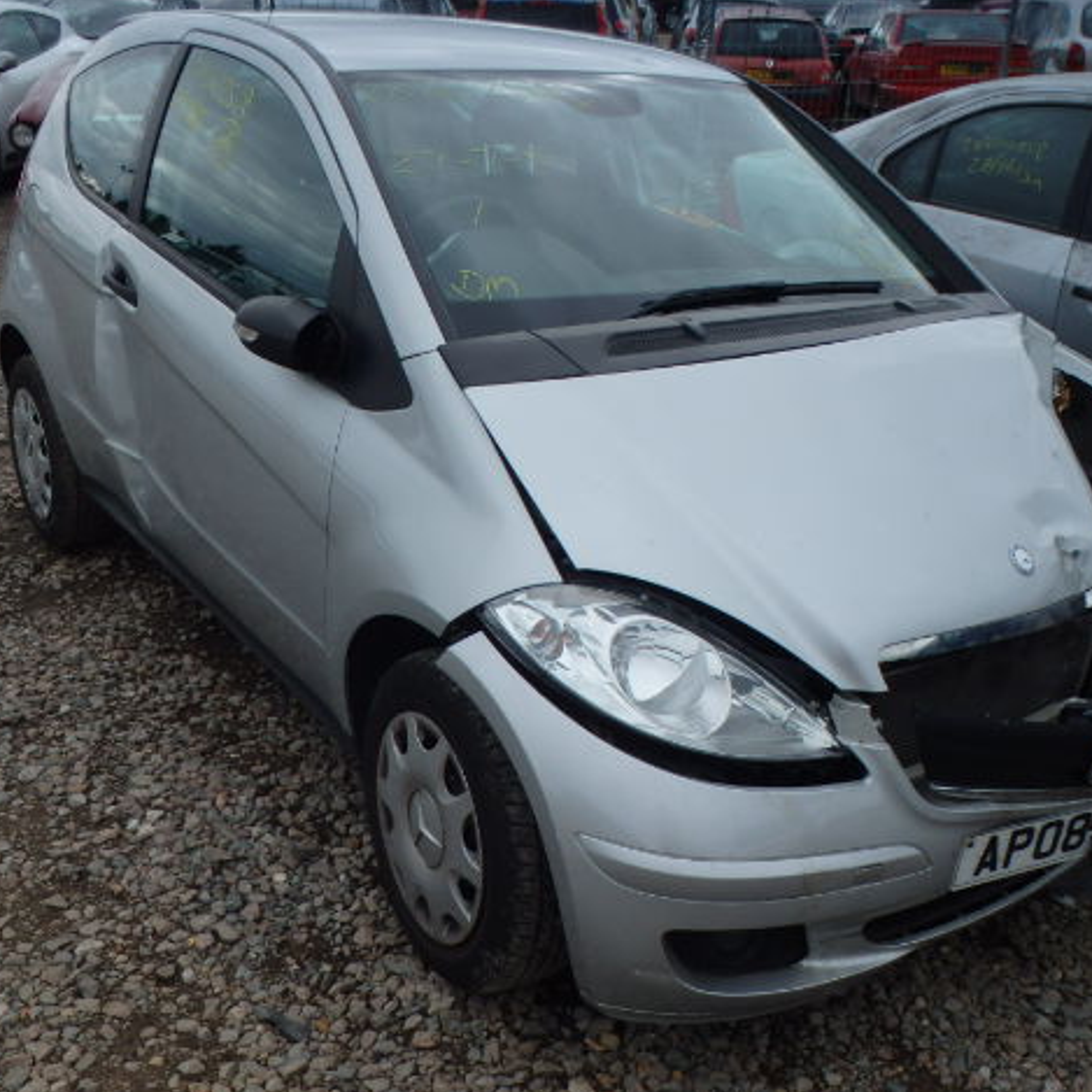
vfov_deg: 40.9
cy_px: 549
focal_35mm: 41
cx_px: 636
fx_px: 1463
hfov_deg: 40.8
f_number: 4.4
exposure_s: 1/500
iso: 125
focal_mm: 6.1
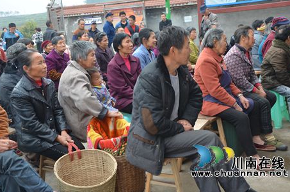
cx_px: 150
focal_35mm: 43
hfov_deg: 45.5
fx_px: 346
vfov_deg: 31.0
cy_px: 87
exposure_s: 1/125
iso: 360
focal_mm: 26
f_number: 5.6
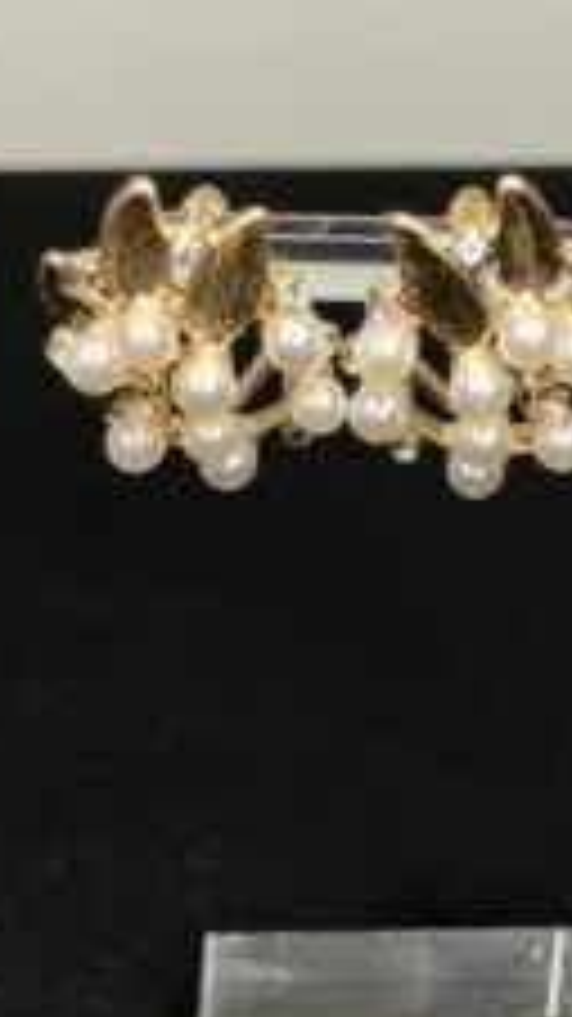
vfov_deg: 38.5
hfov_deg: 22.1
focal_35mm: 54
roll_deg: -0.2
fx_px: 1457
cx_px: 392
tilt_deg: -28.3
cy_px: 464
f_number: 1.8
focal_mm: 3.99
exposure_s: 1/50
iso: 64
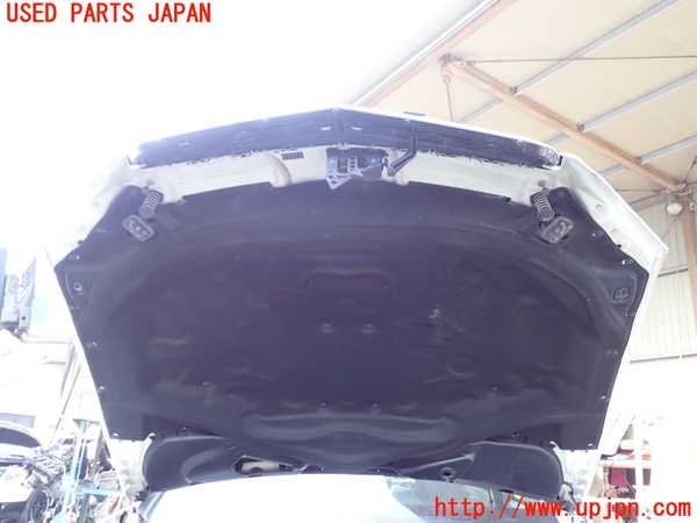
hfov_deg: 60.0
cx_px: 348
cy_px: 262
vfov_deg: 46.8
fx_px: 604
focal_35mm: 30
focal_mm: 5.4
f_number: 2.3
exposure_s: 1/60
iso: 125
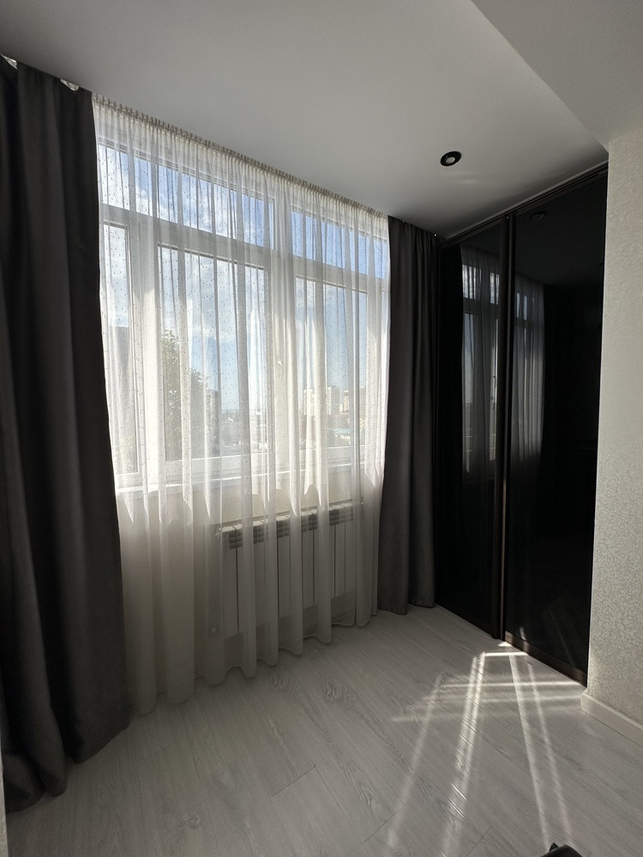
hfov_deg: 85.7
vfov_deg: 102.1
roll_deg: -0.1
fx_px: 347
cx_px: 322
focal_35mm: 14
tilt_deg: -2.6
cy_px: 428
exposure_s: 1/917
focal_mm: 2.22
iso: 40
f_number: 2.2
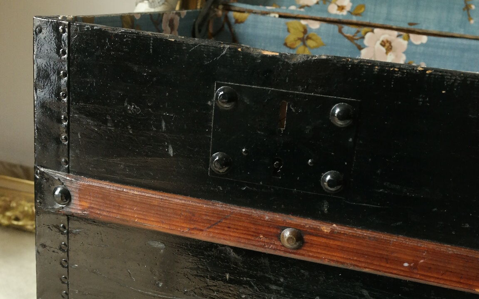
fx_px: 600
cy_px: 199
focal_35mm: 46
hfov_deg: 43.5
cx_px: 240
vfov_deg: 27.8
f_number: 5.6
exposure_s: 1/30
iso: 1600
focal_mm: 20
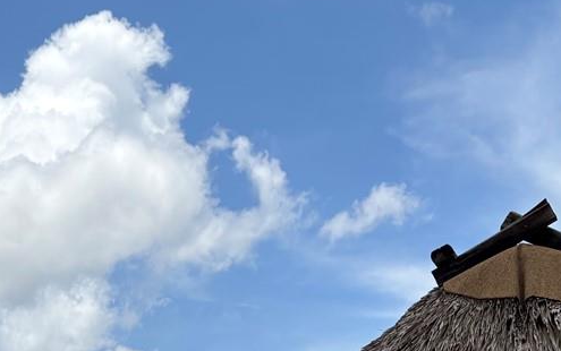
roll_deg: -0.5
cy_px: 633
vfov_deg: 13.2
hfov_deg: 22.3
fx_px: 1361
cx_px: -22
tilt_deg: +0.0
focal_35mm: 89
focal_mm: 5.96
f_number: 1.6
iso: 50
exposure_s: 1/4854
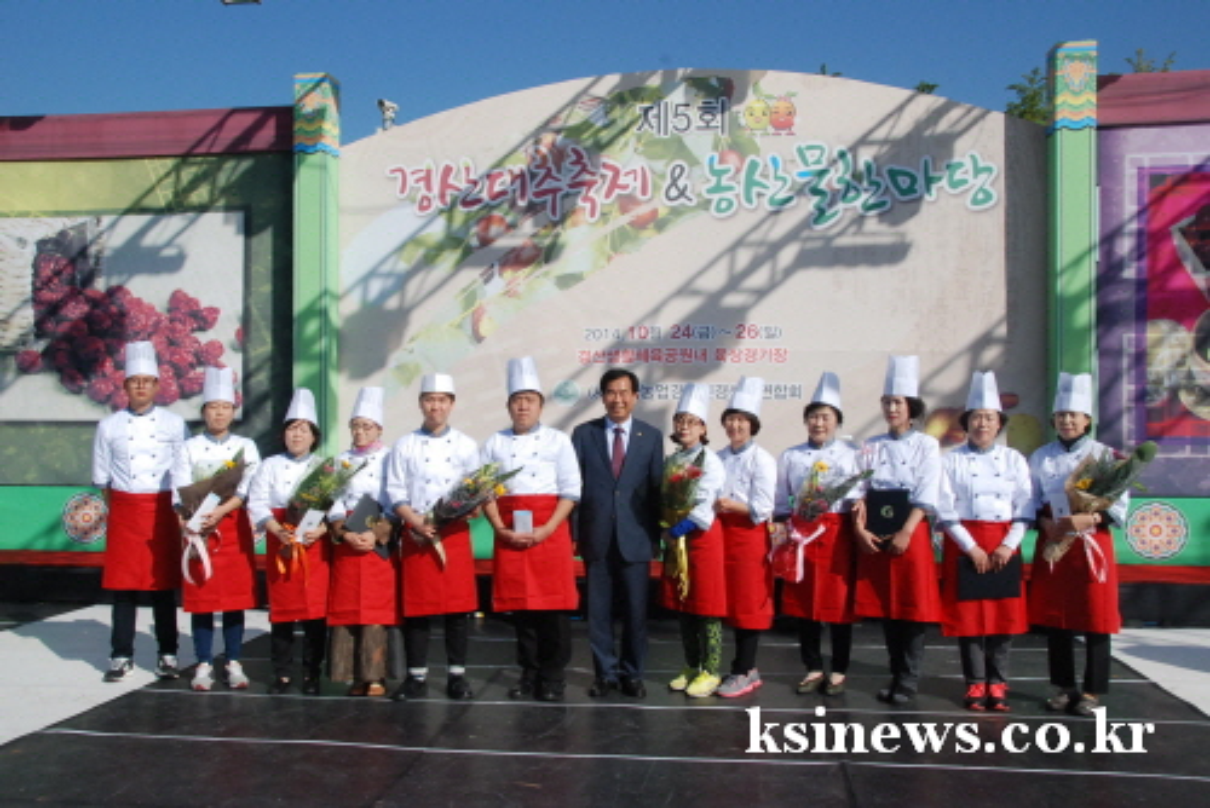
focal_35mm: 33
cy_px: 404
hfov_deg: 57.2
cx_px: 605
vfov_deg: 40.0
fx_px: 1110
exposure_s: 1/800
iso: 800
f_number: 14
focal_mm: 22
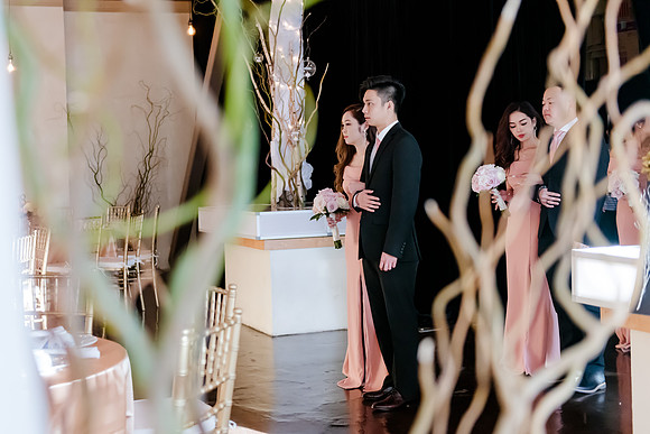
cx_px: 241
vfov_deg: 24.5
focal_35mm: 55
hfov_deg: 35.8
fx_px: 1000
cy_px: 192
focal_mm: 44
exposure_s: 1/320
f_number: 2.8
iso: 2500
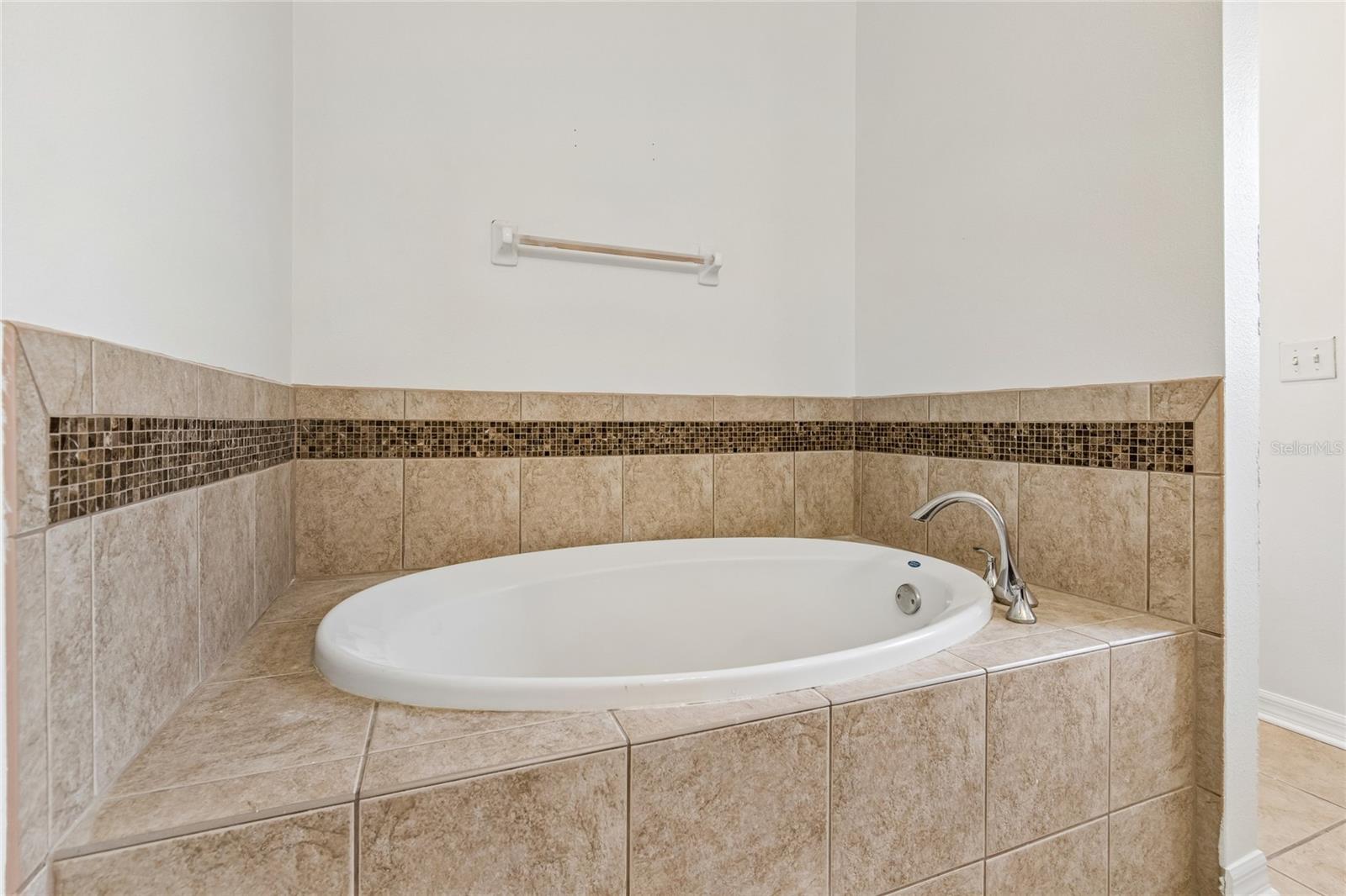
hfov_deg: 100.4
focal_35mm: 15
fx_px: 561
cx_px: 673
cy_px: 448
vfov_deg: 77.3
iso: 100
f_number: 7.1
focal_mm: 10
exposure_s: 1/5
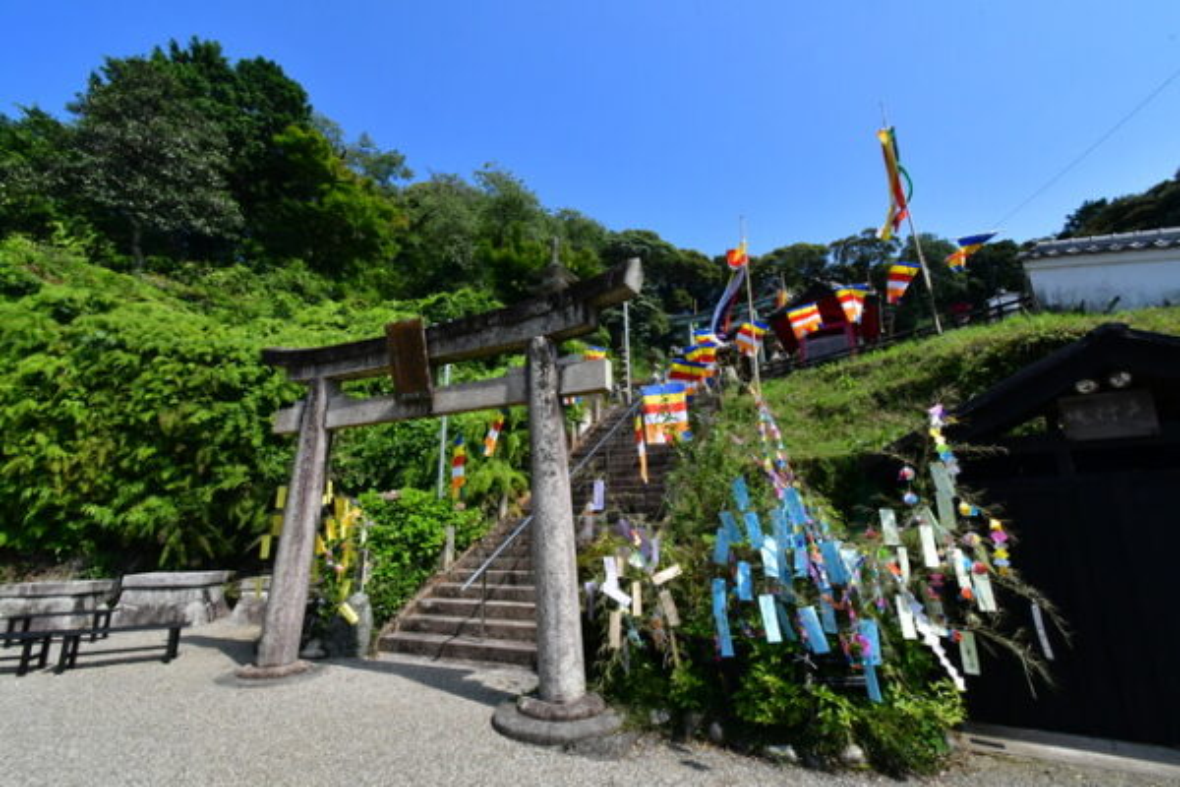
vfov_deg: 77.3
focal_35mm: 15
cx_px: 590
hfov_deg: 100.4
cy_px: 394
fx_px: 492
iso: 1600
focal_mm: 10
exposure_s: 1/500
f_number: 22
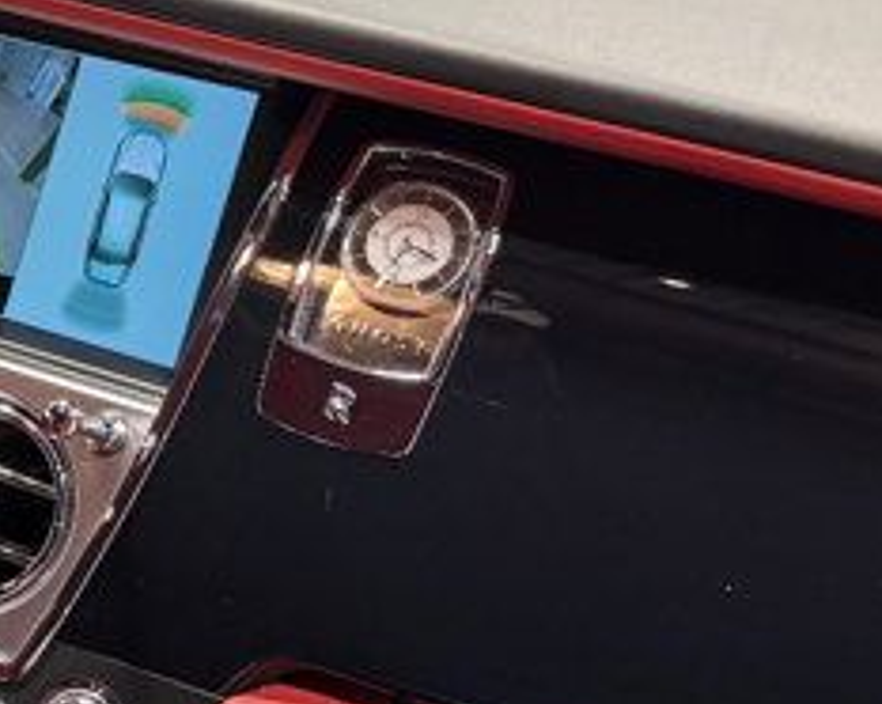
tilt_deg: -22.2
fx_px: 2686
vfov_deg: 14.9
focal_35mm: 103
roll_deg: -1.2
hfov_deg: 17.3
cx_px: -310
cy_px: 329
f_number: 1.78
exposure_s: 1/120
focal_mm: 6.76
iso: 200
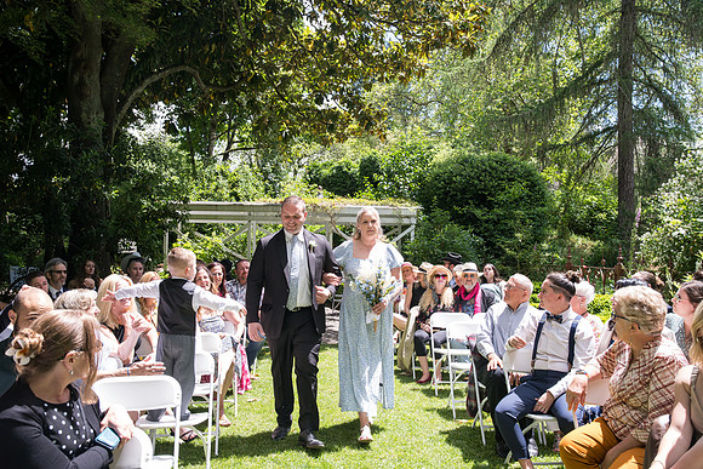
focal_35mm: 34
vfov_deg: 38.9
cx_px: 352
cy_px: 234
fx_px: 664
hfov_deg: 55.8
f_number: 6.3
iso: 400
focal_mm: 34
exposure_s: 1/320
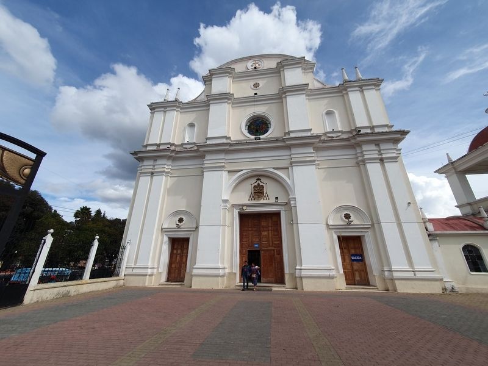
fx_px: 183
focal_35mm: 13
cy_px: 183
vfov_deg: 89.9
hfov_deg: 106.2
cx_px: 244
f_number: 2.2
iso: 50
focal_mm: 1.8
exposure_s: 1/1260
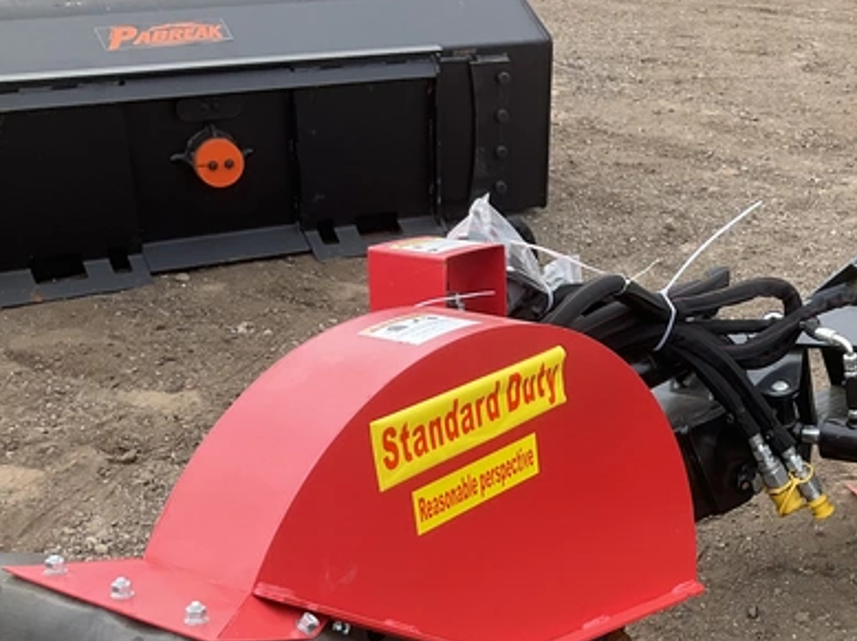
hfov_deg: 33.1
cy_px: 591
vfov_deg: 25.2
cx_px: 720
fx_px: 1385
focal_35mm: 56
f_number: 1.8
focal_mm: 3
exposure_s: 1/473
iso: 25
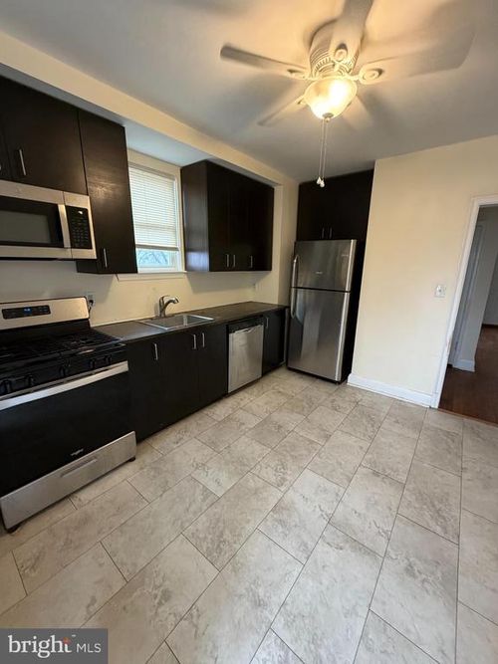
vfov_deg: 102.1
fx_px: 269
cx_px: 249
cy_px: 332
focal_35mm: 14
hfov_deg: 85.7
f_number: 2.2
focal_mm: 2.22
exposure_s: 1/60
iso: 320
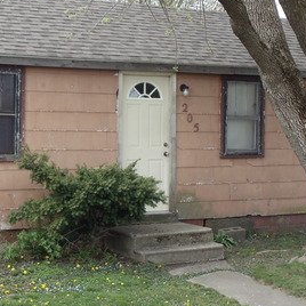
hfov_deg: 18.6
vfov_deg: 18.7
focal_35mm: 93
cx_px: 110
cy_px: 150
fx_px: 930
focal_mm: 6
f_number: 3.5
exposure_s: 1/320
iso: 100
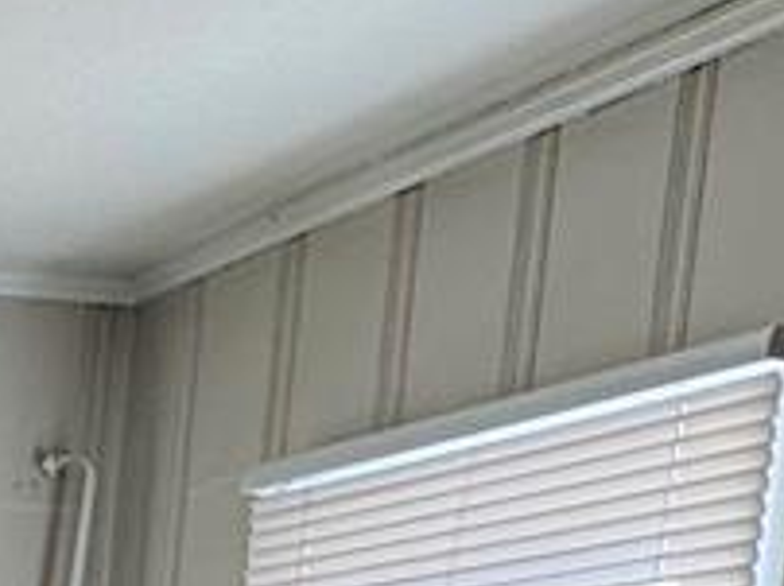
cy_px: 1471
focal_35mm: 111
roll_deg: -2.2
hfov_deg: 15.0
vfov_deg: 10.9
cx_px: -702
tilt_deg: -13.3
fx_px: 2511
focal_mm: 2.22
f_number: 2.2
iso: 40
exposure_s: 1/160
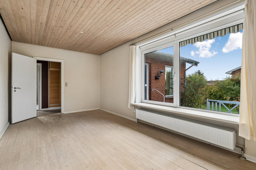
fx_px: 121
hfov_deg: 93.3
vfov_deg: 70.4
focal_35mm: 17
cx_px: 128
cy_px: 85
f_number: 7.1
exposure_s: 1/13
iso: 400
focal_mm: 17
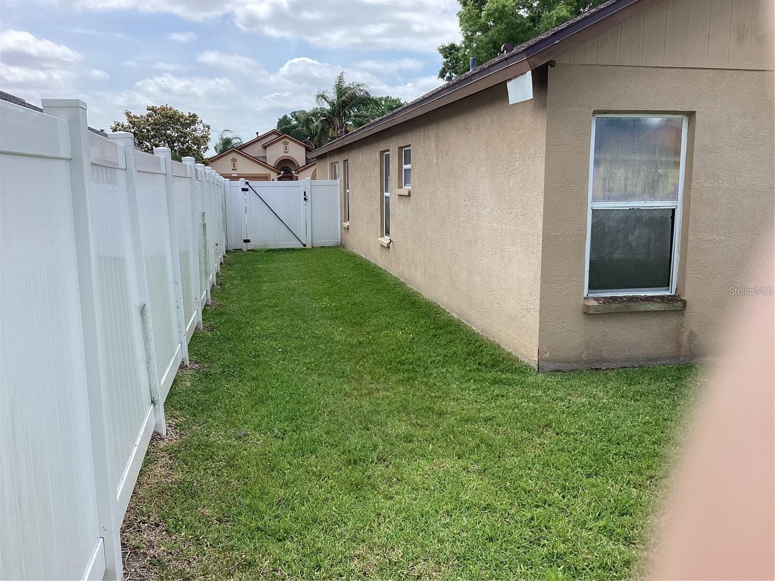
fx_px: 694
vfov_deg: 45.4
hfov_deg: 58.4
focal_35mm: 31
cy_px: 290
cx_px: 388
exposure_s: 1/715
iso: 25
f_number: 2.4
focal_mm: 3.3
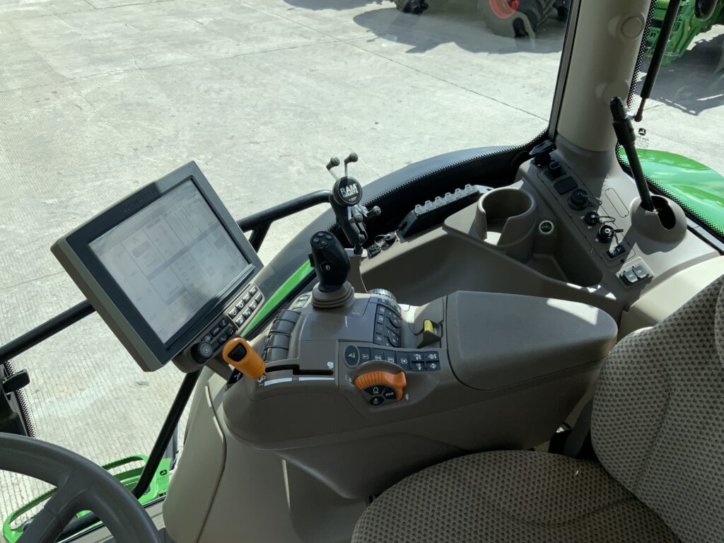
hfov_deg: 61.7
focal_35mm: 29
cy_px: 272
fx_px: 607
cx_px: 362
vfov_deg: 48.2
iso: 16
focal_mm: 3
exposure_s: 1/1035
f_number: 1.8
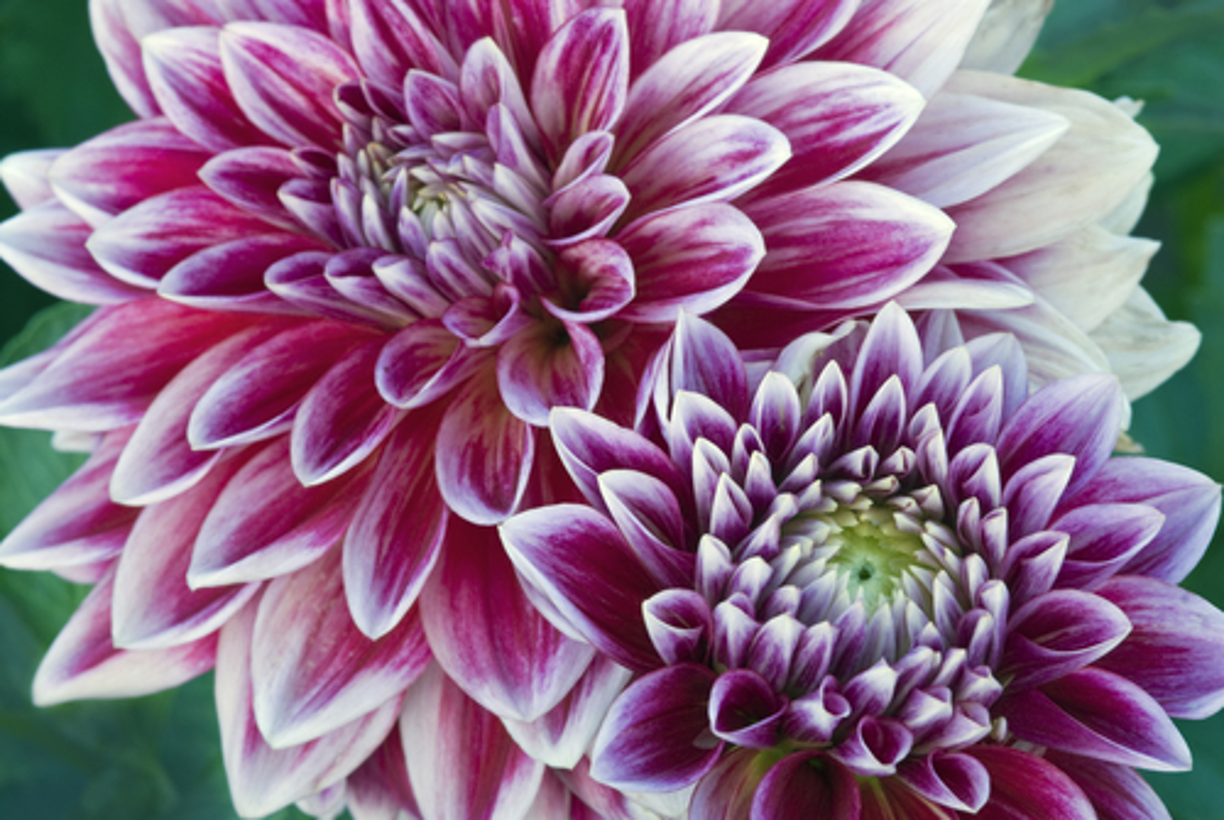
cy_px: 410
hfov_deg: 13.0
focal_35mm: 158
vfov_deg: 8.7
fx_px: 5363
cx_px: 612
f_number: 18
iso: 250
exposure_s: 1/13
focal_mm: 105
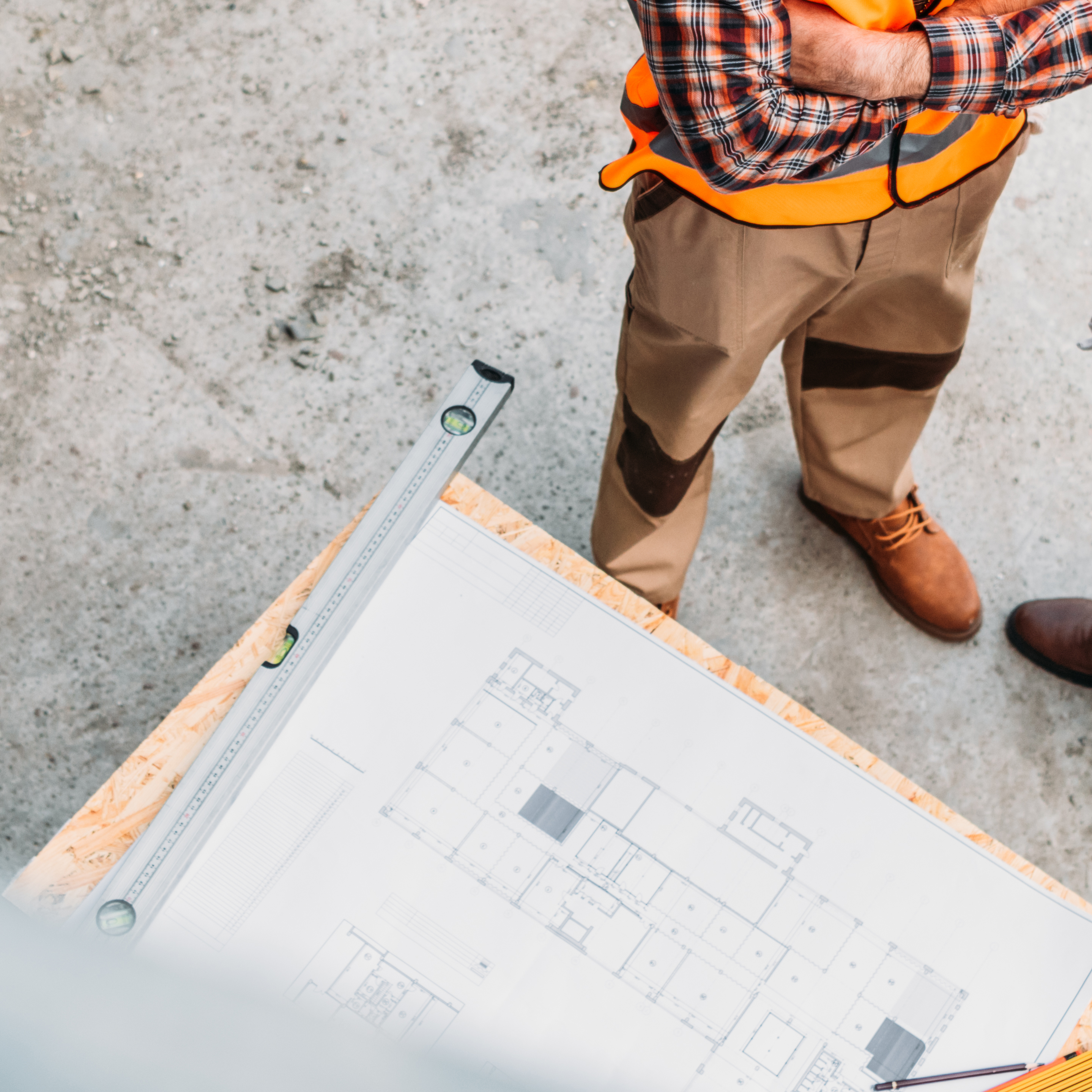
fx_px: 3105
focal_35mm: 87
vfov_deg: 19.7
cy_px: 214
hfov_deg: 19.9
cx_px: 640
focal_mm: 40
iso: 200
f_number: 3.5
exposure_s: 1/800
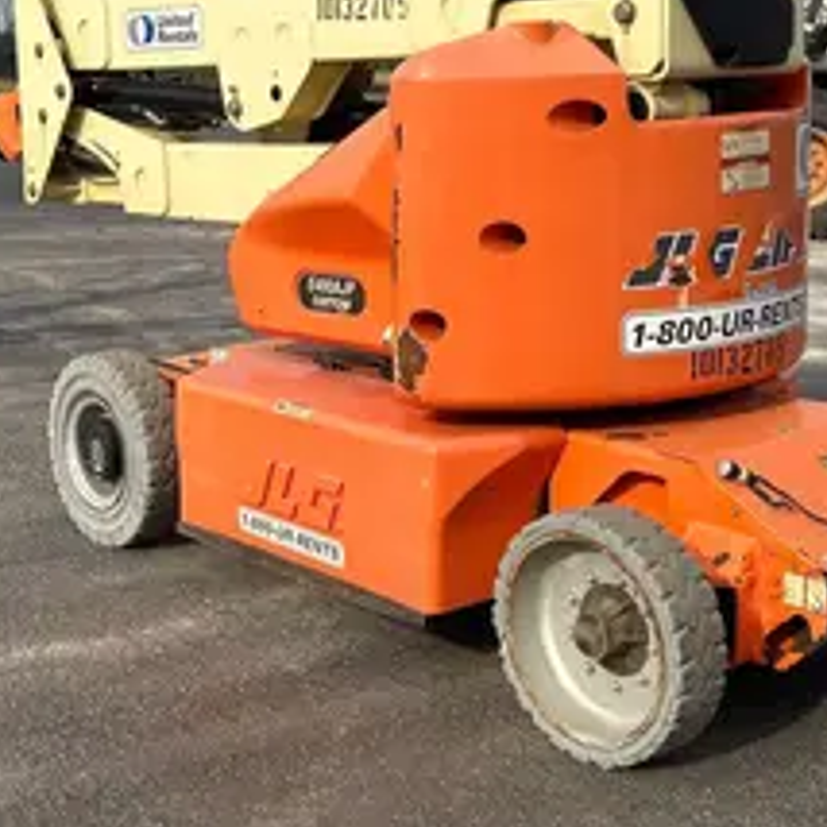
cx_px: 263
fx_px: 1595
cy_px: 315
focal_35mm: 59
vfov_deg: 29.0
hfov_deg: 28.8
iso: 50
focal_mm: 5.7
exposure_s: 1/4274
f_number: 1.5
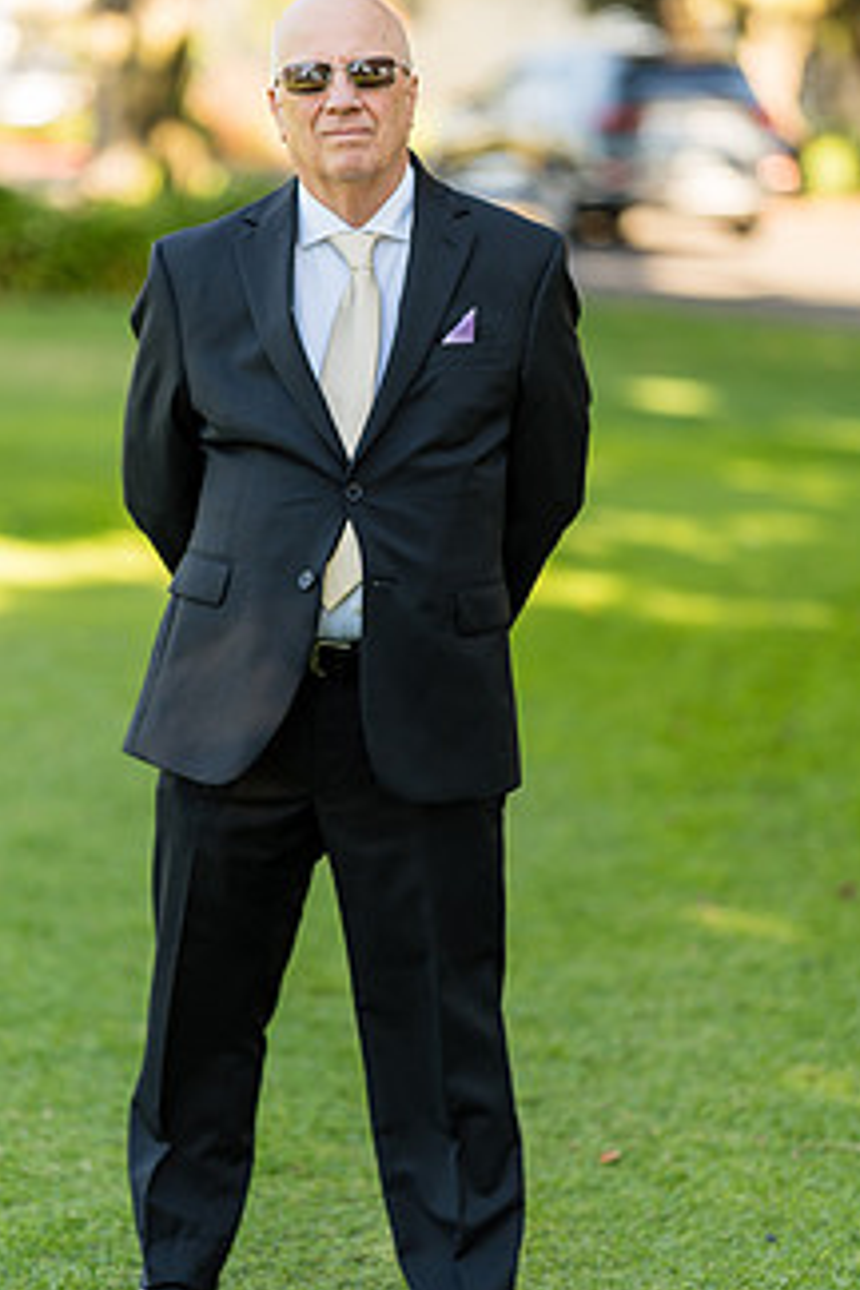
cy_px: 629
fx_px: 4228
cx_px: 338
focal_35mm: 118
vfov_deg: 17.3
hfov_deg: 11.6
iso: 100
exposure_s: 1/1000
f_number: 1.4
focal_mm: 85
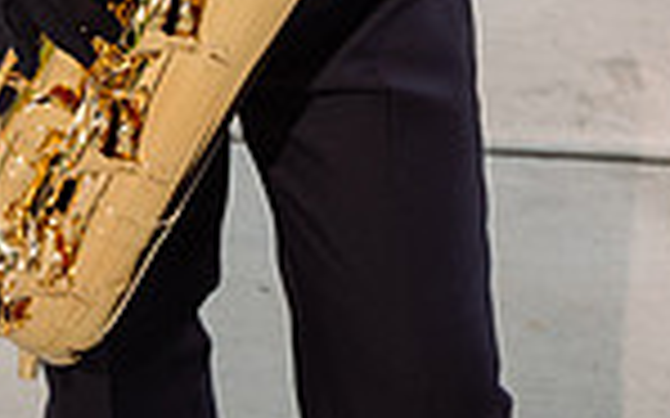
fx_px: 1624
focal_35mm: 89
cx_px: 189
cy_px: -521
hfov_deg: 23.1
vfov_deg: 12.2
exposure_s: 1/250
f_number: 5
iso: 250
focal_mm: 29
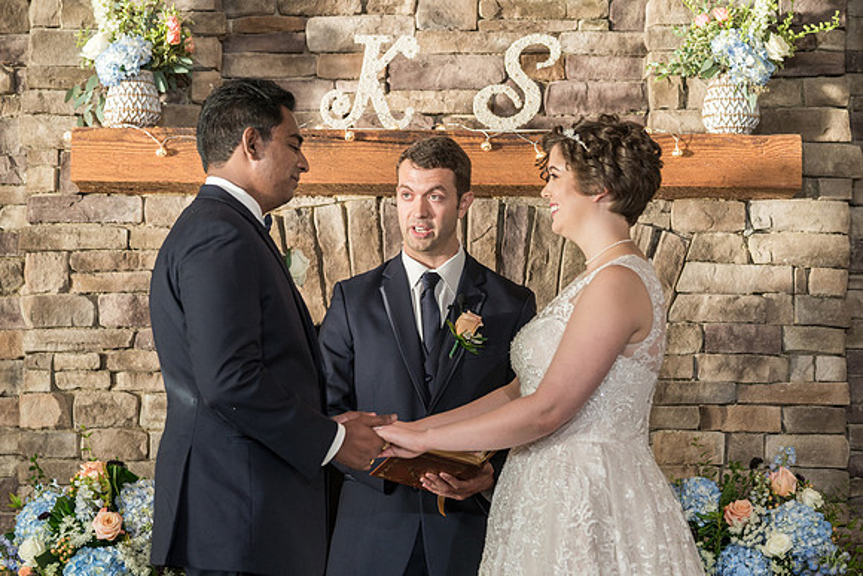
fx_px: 2642
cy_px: 273
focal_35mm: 110
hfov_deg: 18.6
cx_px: 450
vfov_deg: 12.4
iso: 1000
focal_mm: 103
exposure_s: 1/200
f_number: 4
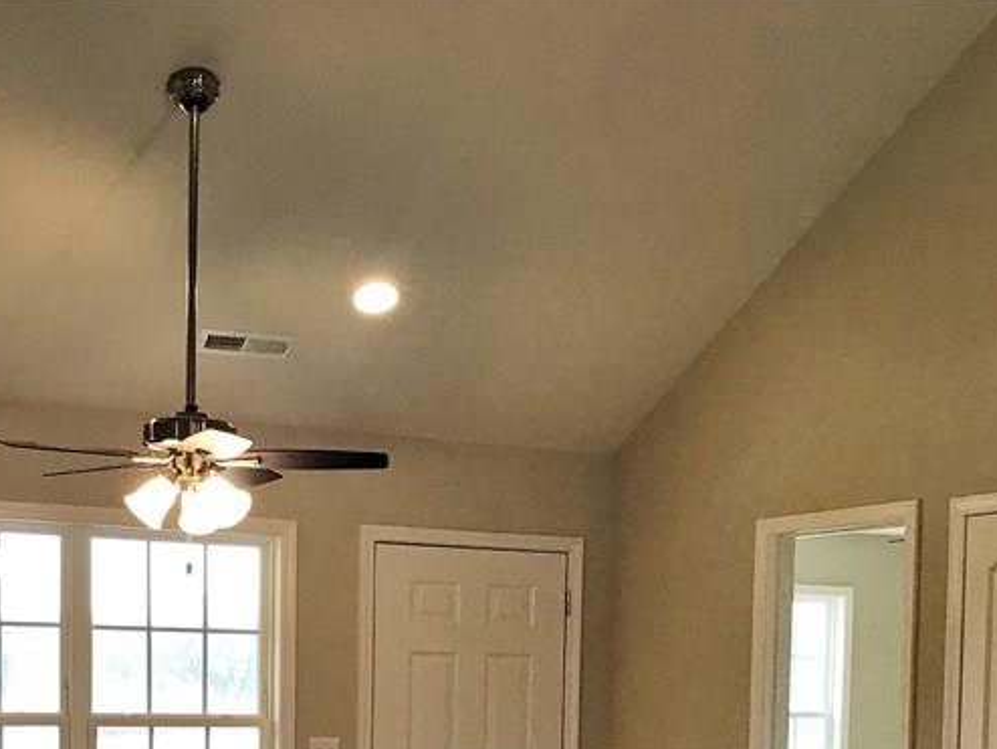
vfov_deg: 24.0
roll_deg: -1.5
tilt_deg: -3.6
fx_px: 1671
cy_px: 767
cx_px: 460
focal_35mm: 58
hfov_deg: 33.2
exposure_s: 1/30
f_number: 1.8
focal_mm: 3.99
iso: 32
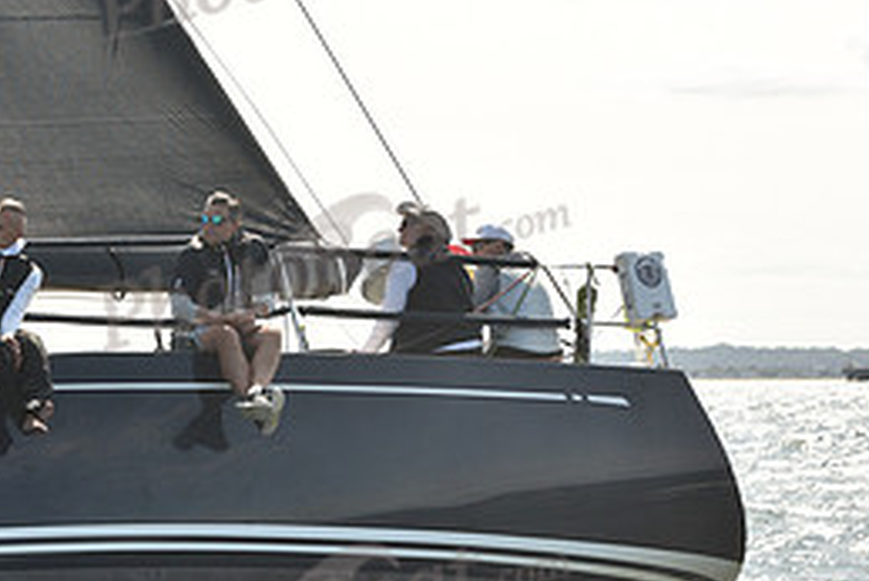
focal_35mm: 168
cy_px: 485
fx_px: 4057
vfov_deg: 8.2
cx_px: -74
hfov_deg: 12.0
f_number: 5.6
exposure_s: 1/800
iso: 250
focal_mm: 75
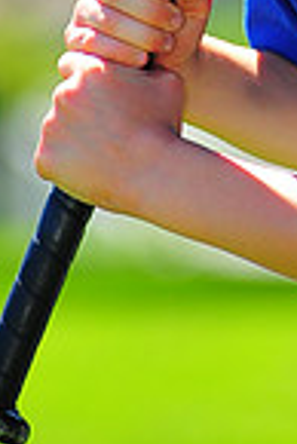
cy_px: -178
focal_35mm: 718
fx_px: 8863
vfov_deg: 2.9
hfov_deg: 1.9
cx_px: 416
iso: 200
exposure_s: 1/500
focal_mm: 180
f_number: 5
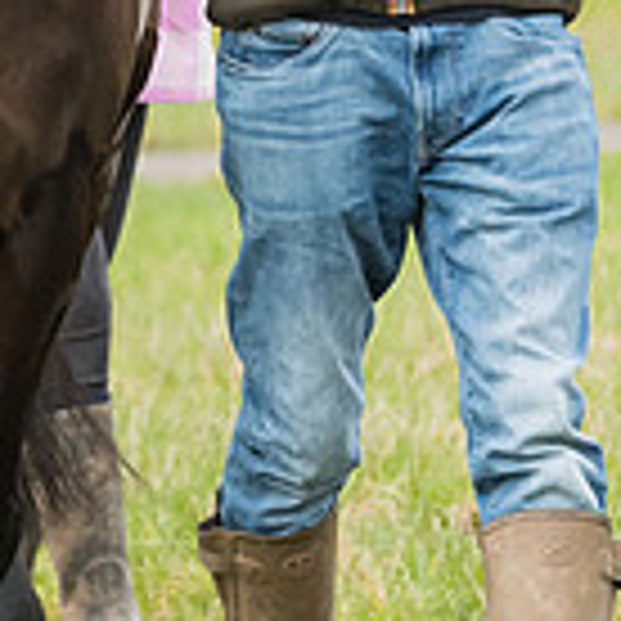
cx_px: -425
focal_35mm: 746
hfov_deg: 2.3
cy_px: 58
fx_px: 15141
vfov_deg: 2.3
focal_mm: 120
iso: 400
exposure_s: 1/1250
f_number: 4
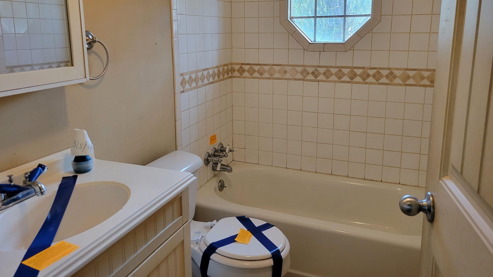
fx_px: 379
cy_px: 97
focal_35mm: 29
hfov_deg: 66.1
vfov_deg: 39.8
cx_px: 246
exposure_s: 1/120
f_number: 1.8
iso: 320
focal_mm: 5.4
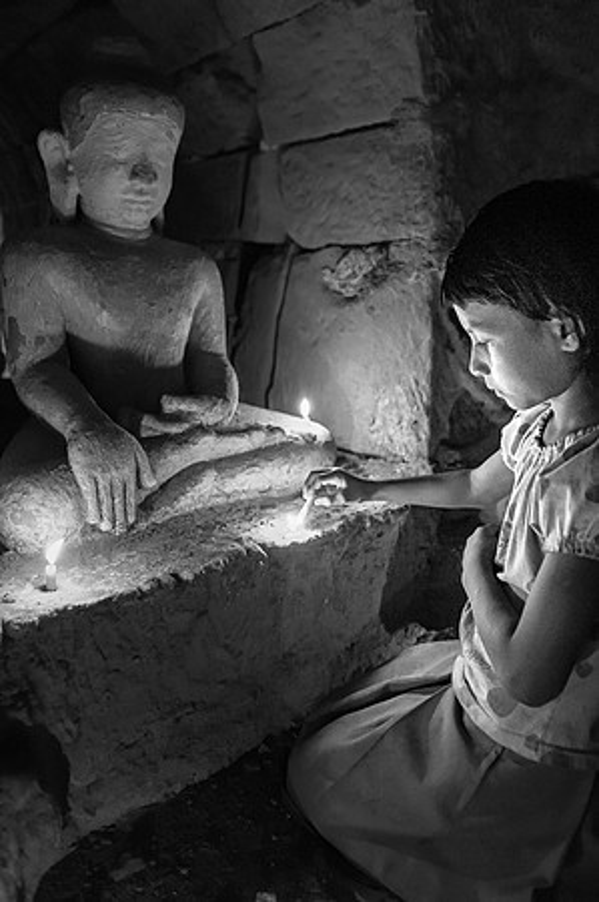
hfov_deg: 47.8
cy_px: 451
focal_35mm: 27
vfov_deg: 67.4
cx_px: 300
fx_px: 675
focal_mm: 27
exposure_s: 1/60
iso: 3200
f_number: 2.8
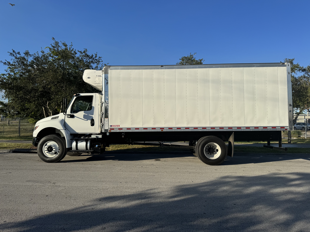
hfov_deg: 71.6
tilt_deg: +0.9
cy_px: 116
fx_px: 215
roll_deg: -1.5
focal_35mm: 24
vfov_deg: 56.8
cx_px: 155
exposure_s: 1/6410
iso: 80
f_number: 1.78
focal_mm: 6.76
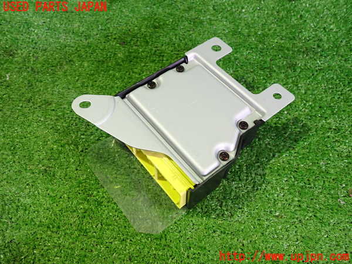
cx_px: 176
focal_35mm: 30
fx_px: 305
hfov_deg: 60.0
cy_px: 132
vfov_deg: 46.8
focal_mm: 5.4
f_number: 2.3
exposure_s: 1/30
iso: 500
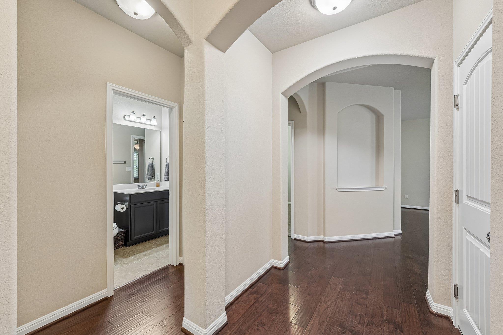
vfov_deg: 81.2
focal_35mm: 14
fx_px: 196
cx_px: 252
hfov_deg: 104.3
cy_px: 168
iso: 400
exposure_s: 1/15
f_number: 8
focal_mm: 14
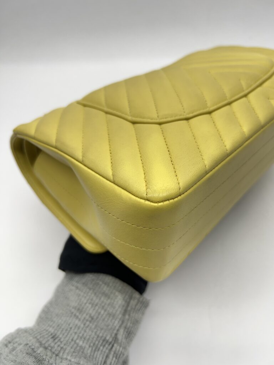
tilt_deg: -46.6
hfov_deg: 53.1
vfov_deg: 67.3
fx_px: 274
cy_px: 182
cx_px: 137
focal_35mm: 26
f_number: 1.5
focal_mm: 5.7
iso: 40
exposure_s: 1/100
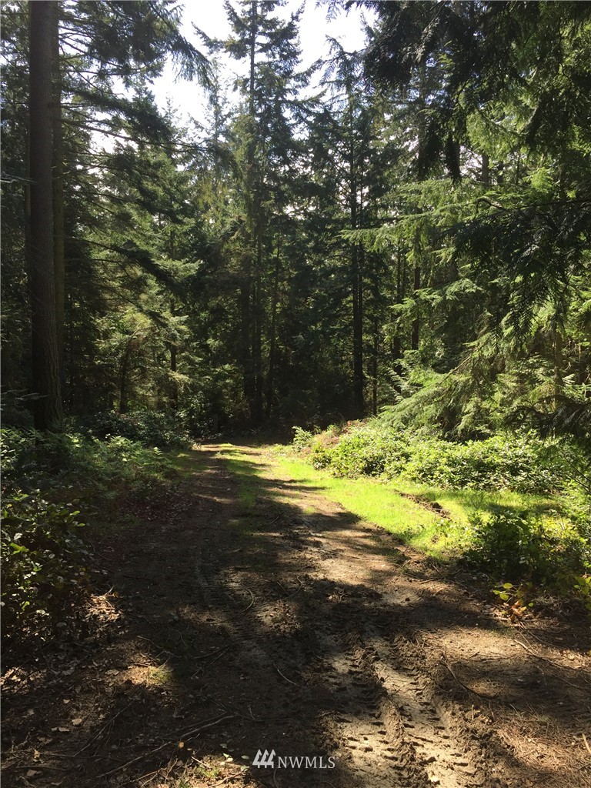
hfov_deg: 48.2
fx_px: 660
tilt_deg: -3.3
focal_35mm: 29
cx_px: 296
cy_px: 394
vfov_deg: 61.7
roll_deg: -0.5
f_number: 2.2
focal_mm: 4.15
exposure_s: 1/388
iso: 32
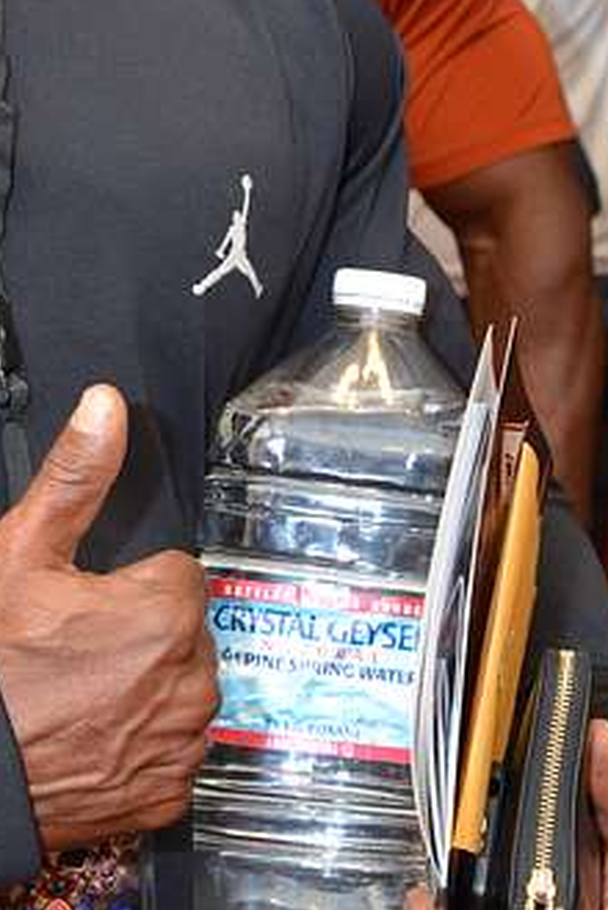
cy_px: 199
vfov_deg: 12.5
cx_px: -127
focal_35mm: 164
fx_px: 4146
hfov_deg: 8.3
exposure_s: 1/60
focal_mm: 50
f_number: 9
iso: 2000
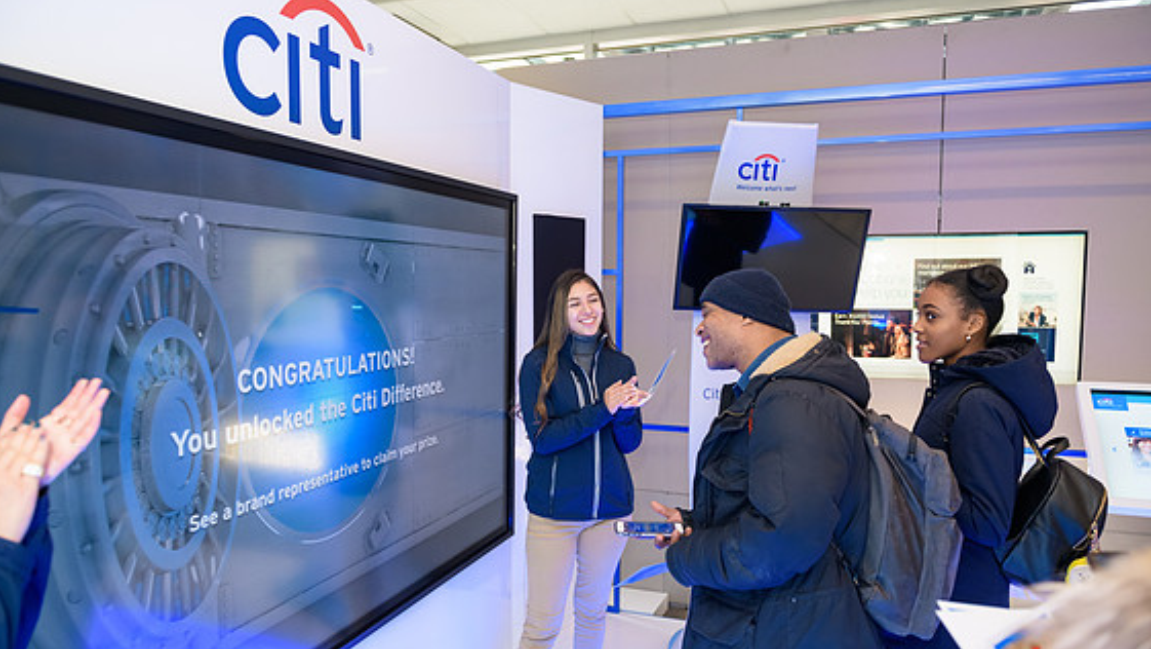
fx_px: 794
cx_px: 583
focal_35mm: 26
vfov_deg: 44.4
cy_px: 356
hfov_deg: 71.9
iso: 1000
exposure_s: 1/125
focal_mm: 24
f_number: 3.2
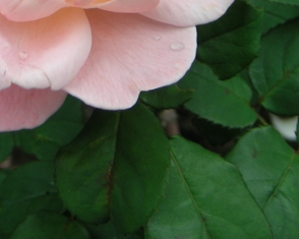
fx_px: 893
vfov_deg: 14.7
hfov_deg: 18.8
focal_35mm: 101
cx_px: 63
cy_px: -60
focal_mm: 6.3
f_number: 3.5
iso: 50
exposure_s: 1/115
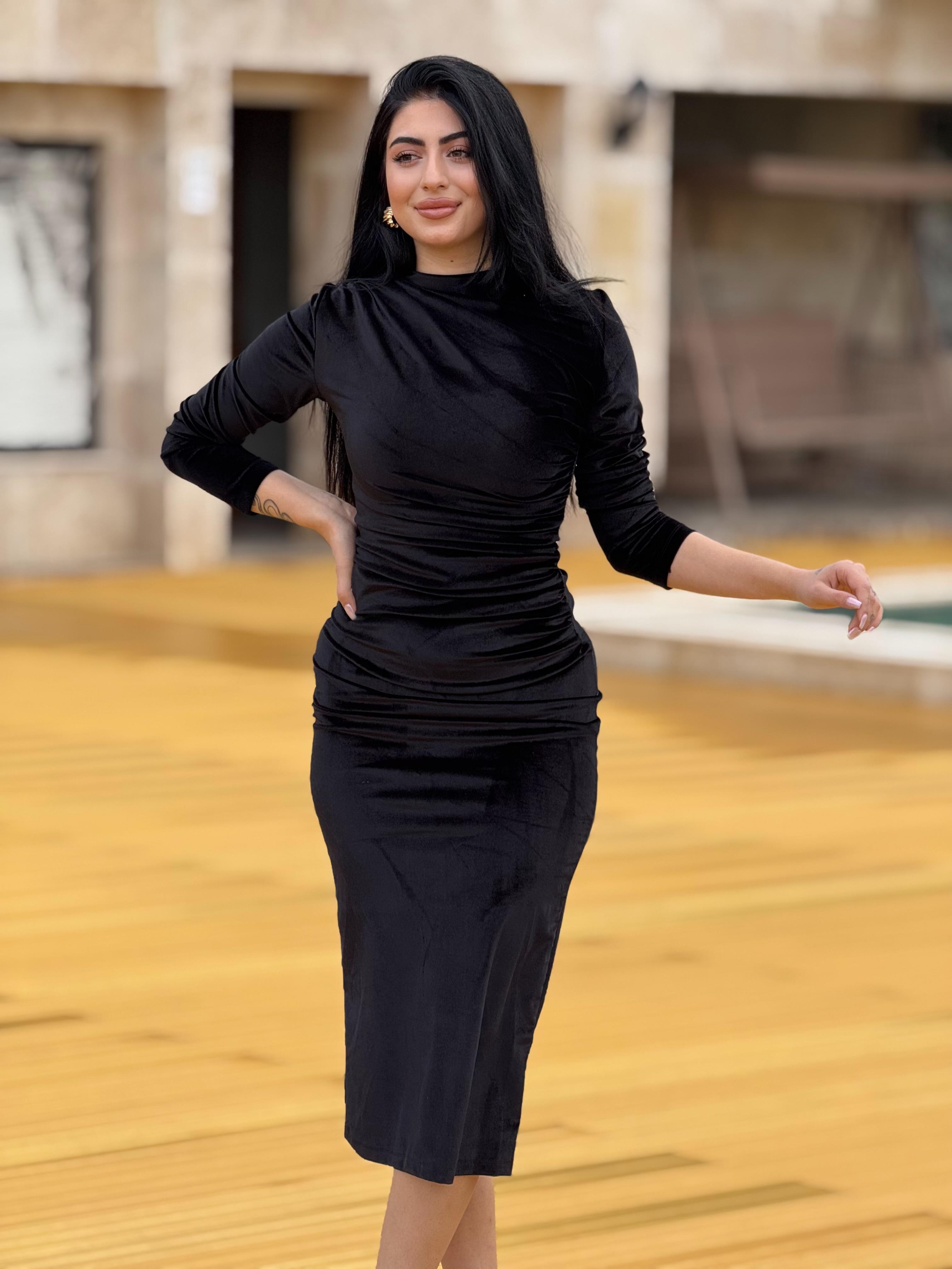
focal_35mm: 120
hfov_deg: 12.3
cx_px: 476
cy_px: 634
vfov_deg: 16.4
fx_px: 4400
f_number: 2.8
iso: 50
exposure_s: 1/302
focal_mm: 15.66
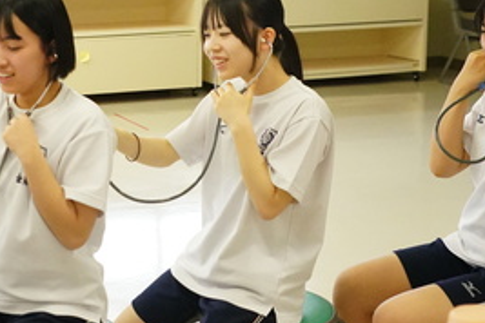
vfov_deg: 18.6
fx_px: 983
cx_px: 58
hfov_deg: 26.8
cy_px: 86
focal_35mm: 73
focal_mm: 30
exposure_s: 1/1250
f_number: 3.5
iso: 10000
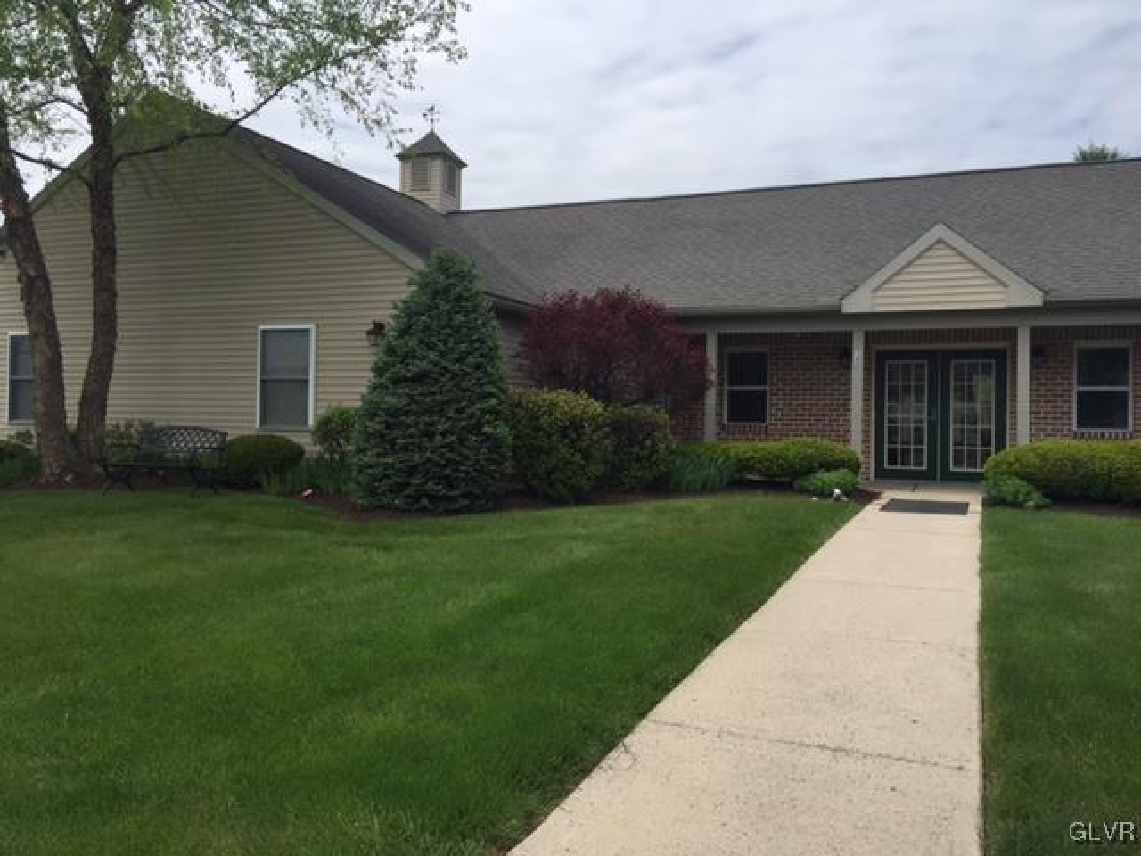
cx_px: 570
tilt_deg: +0.7
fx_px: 956
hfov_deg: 61.7
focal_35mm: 29
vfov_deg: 48.2
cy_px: 428
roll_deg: -2.0
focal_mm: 4.15
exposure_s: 1/3049
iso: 32
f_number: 2.2
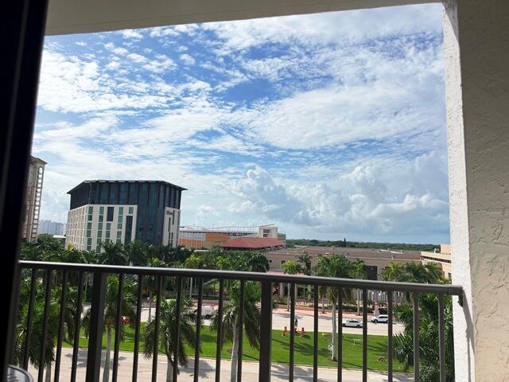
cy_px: 191
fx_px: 353
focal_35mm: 24
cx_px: 254
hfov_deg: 71.6
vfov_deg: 56.8
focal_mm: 6.93
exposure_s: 1/4329
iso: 100
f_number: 1.8
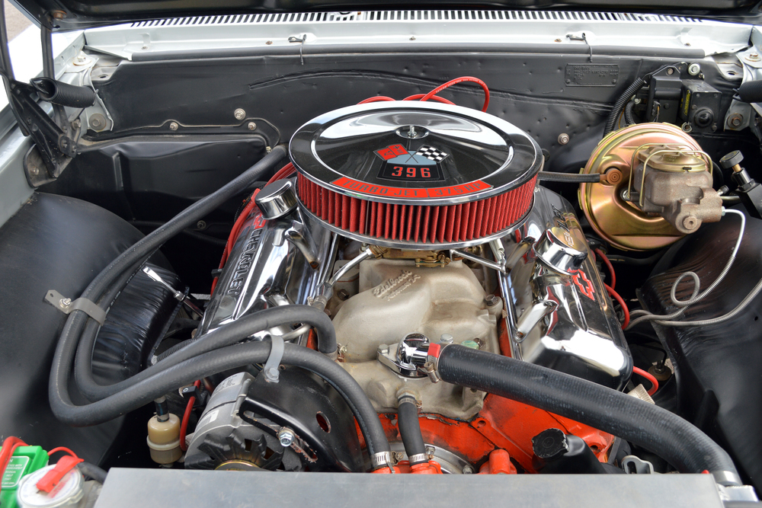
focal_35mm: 36
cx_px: 381
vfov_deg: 36.9
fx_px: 762
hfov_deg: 53.1
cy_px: 254
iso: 220
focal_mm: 24
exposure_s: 1/60
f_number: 5.6
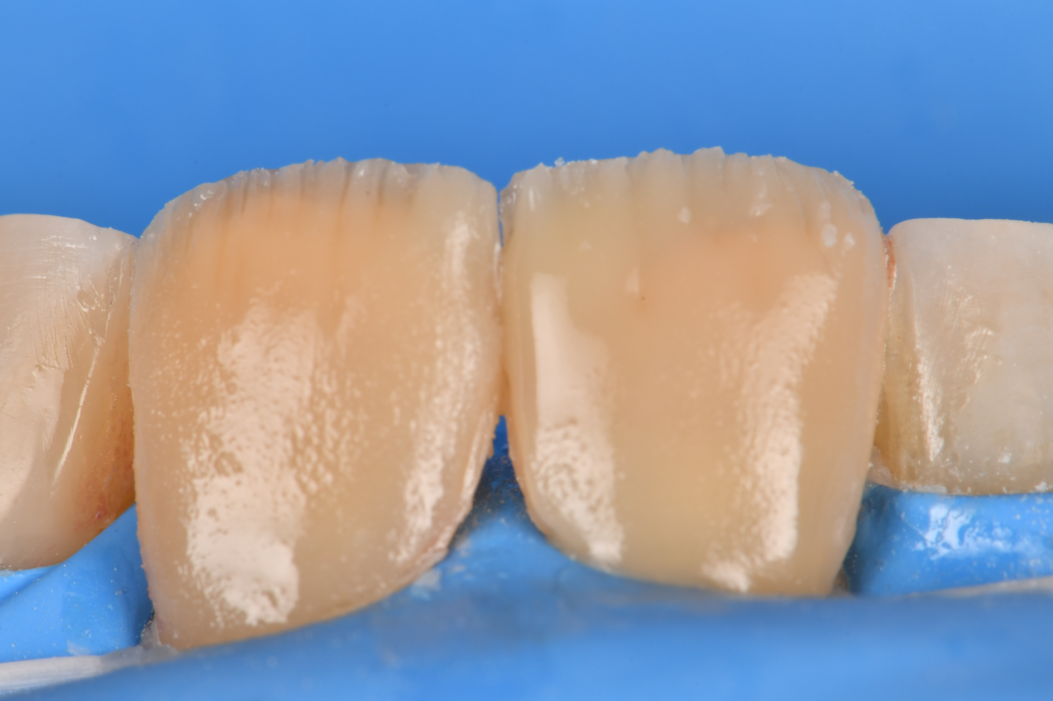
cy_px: 350
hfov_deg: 13.1
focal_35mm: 157
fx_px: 4590
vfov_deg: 8.7
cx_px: 526
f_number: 32
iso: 200
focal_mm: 105
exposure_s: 1/160
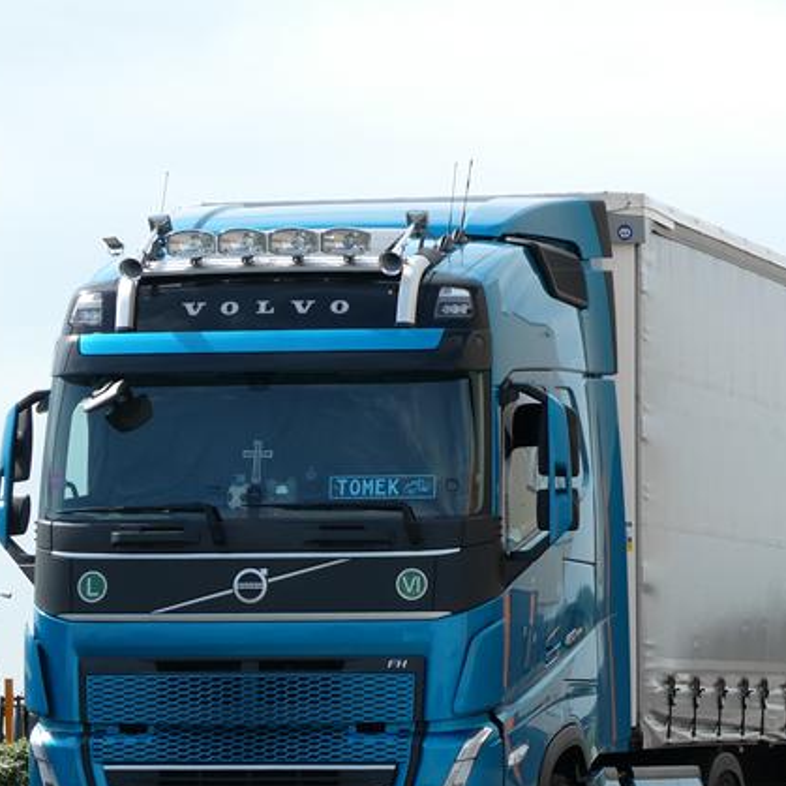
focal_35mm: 194
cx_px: 454
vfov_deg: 9.0
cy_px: 559
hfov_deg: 9.0
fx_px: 4984
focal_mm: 20.6
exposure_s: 1/250
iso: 80
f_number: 5.1
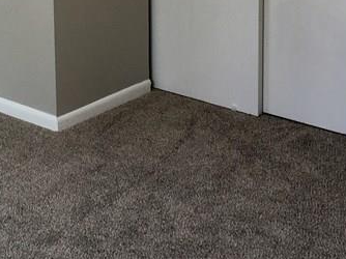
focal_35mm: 89
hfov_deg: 21.9
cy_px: -61
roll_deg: +0.5
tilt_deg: -10.5
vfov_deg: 15.9
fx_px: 889
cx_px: 95
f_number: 2.2
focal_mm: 4.15
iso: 32
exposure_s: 1/60
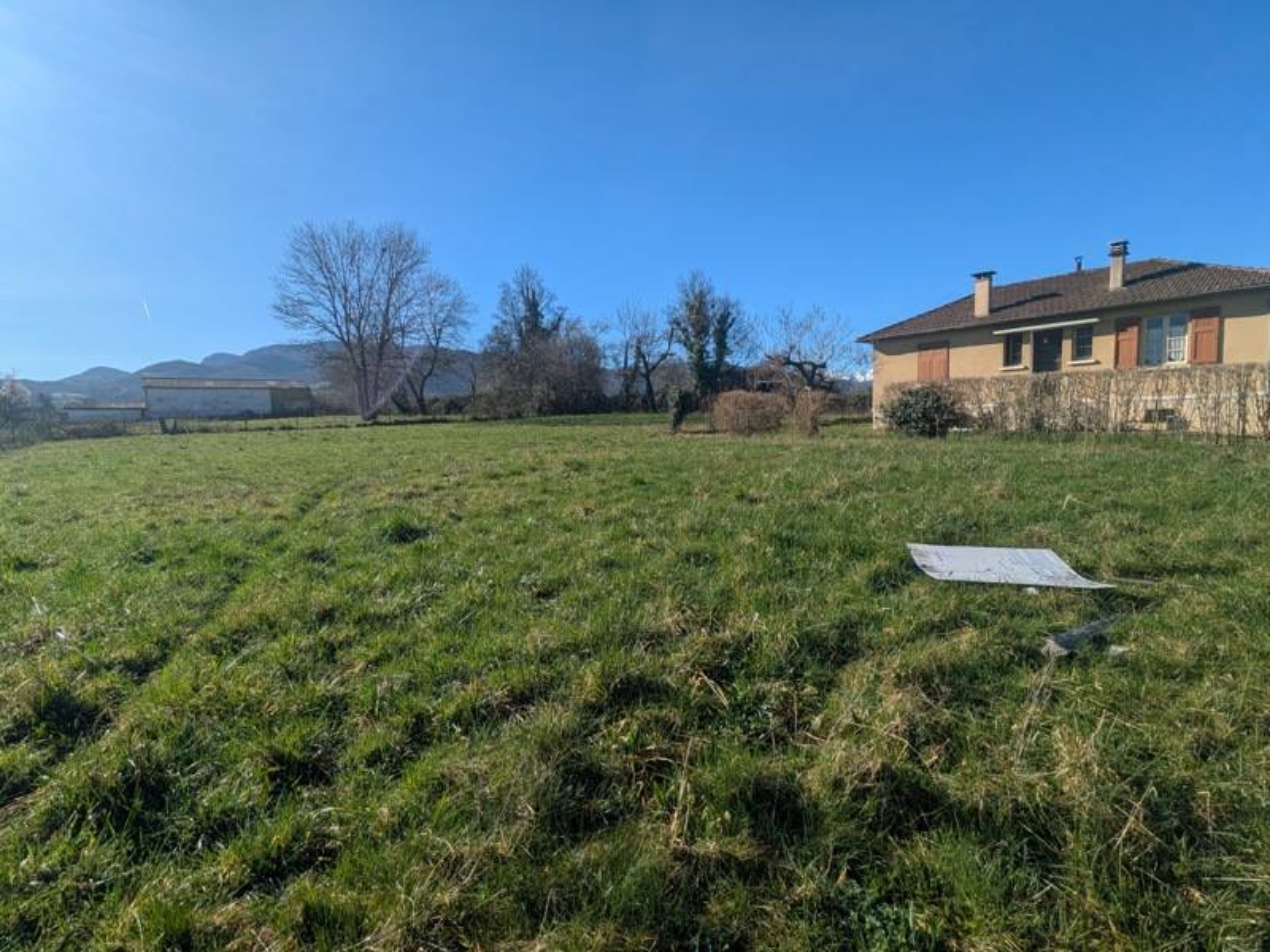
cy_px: 476
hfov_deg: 94.5
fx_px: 587
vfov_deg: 78.1
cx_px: 635
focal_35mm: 16
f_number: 2.2
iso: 44
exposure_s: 1/2020
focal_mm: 2.35
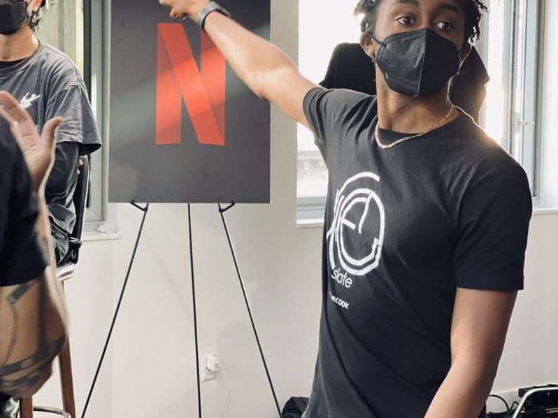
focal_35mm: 77
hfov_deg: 25.3
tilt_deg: -3.3
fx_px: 1241
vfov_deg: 19.1
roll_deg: -1.7
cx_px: 292
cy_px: 170
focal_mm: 7.5
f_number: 2.2
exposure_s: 1/31
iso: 160
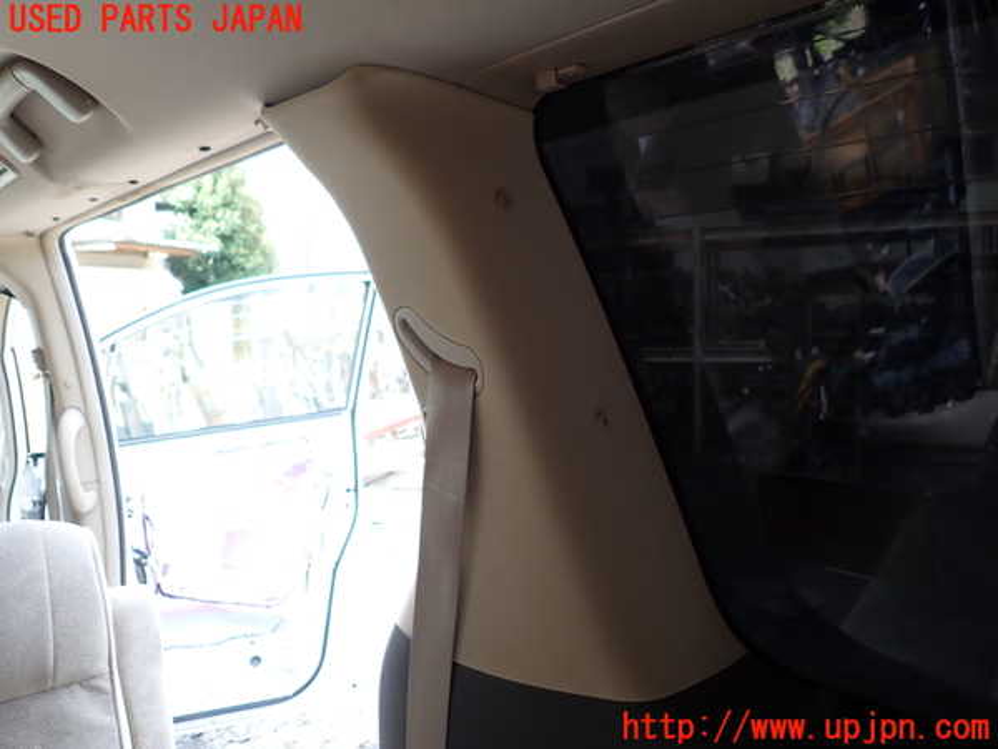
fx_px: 721
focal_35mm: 25
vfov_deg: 54.9
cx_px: 499
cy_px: 374
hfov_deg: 69.4
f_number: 2
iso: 100
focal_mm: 4.5
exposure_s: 1/80
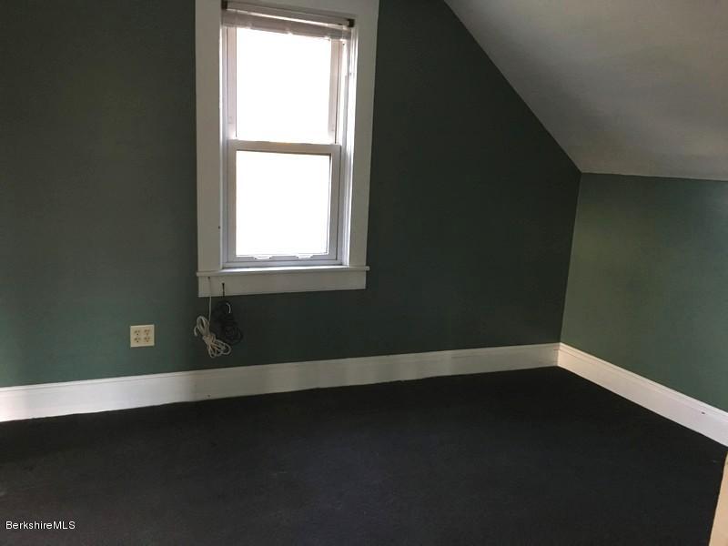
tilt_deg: -11.7
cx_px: 364
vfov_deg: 48.2
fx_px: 610
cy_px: 273
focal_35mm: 29
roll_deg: -2.2
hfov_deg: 61.7
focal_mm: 4.15
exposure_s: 1/20
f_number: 2.2
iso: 200
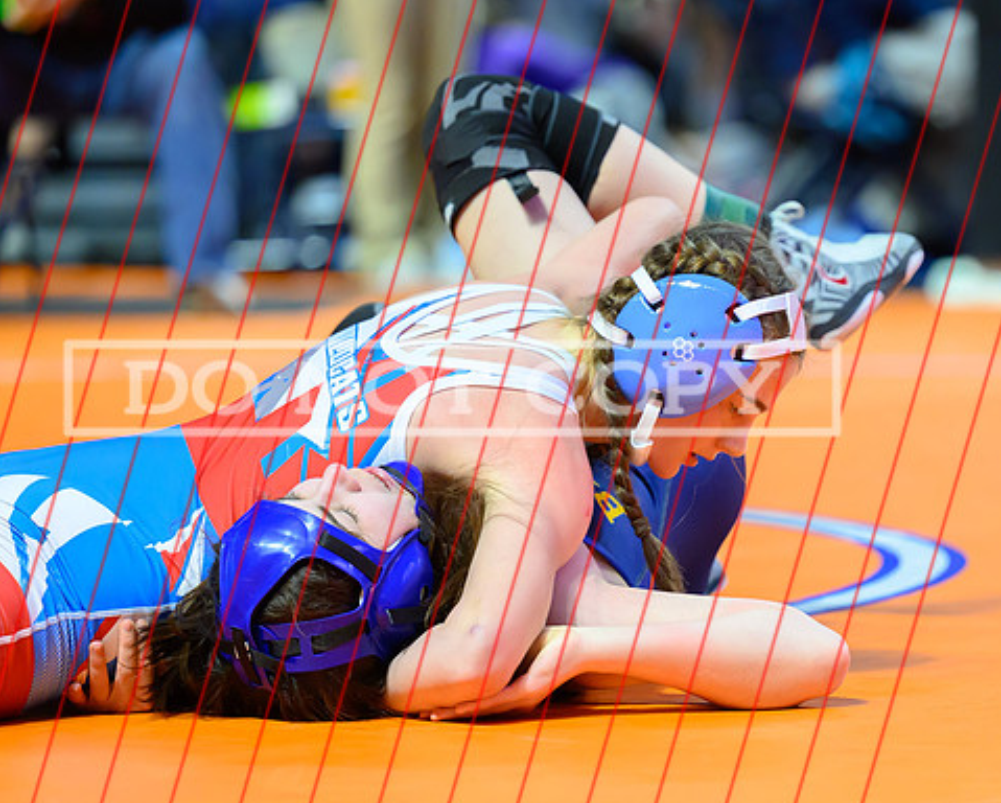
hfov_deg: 7.7
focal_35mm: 250
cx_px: 683
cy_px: 554
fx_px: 7412
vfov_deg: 6.2
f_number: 2.8
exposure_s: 1/640
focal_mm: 155
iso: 3200
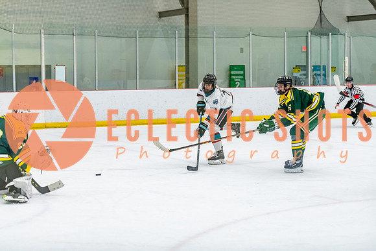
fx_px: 898
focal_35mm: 86
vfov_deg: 15.9
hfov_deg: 23.6
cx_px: 188
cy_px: 126
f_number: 2.8
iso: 4000
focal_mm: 86
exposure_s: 1/800
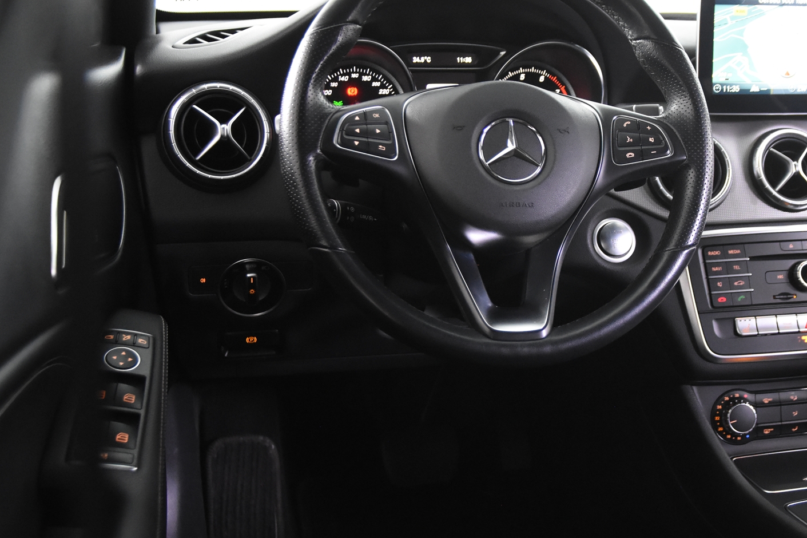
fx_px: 1098
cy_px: 283
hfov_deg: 39.9
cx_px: 526
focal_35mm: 49
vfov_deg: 27.5
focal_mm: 24
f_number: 3
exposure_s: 1/40
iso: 4000
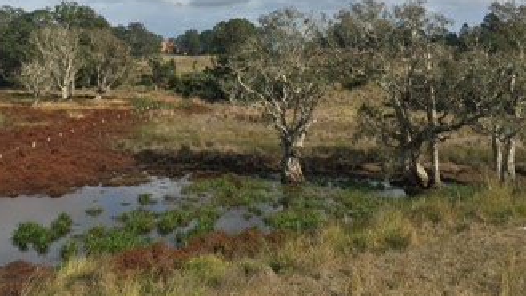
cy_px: 37
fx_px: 697
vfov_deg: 23.4
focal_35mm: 50
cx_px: 206
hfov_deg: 41.1
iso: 32
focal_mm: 4.15
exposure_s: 1/2326
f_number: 2.2
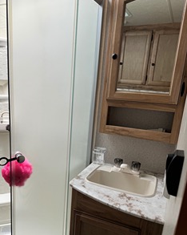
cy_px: 148
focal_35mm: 32
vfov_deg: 55.0
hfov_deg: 45.3
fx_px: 222
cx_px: 69
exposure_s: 1/121
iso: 80
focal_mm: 6.76
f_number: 1.78
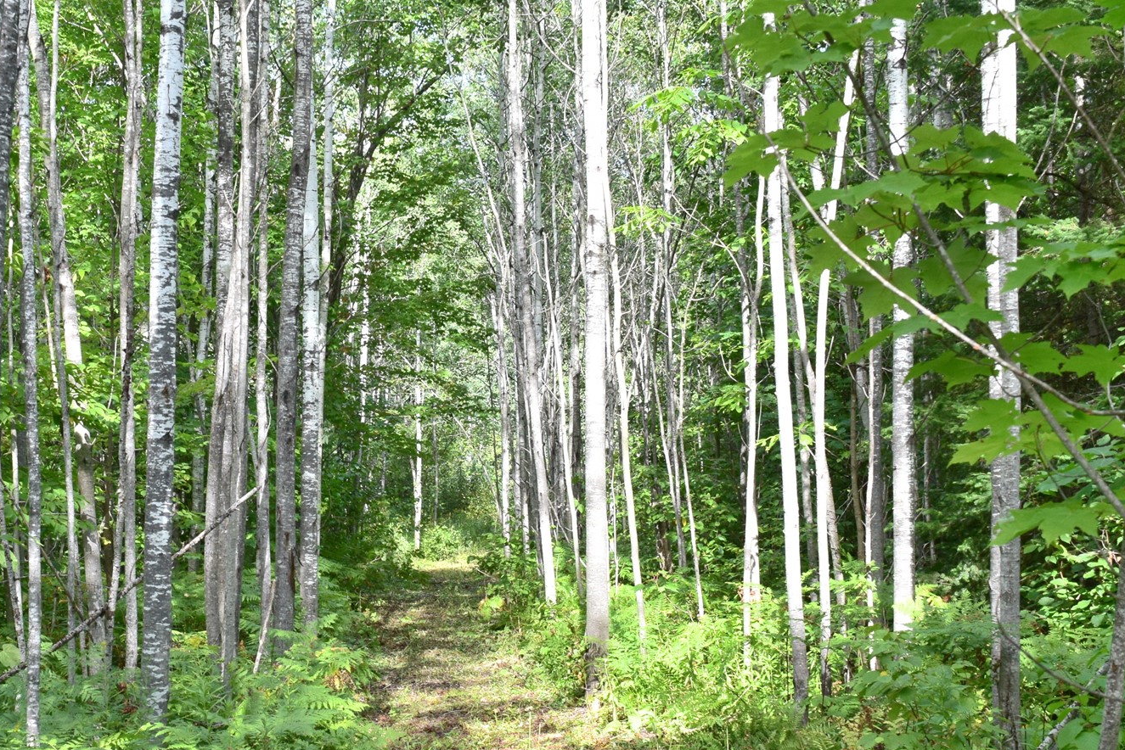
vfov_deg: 22.9
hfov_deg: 33.5
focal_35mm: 59
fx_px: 1844
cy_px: 492
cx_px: 342
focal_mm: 24
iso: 400
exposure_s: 1/125
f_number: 9
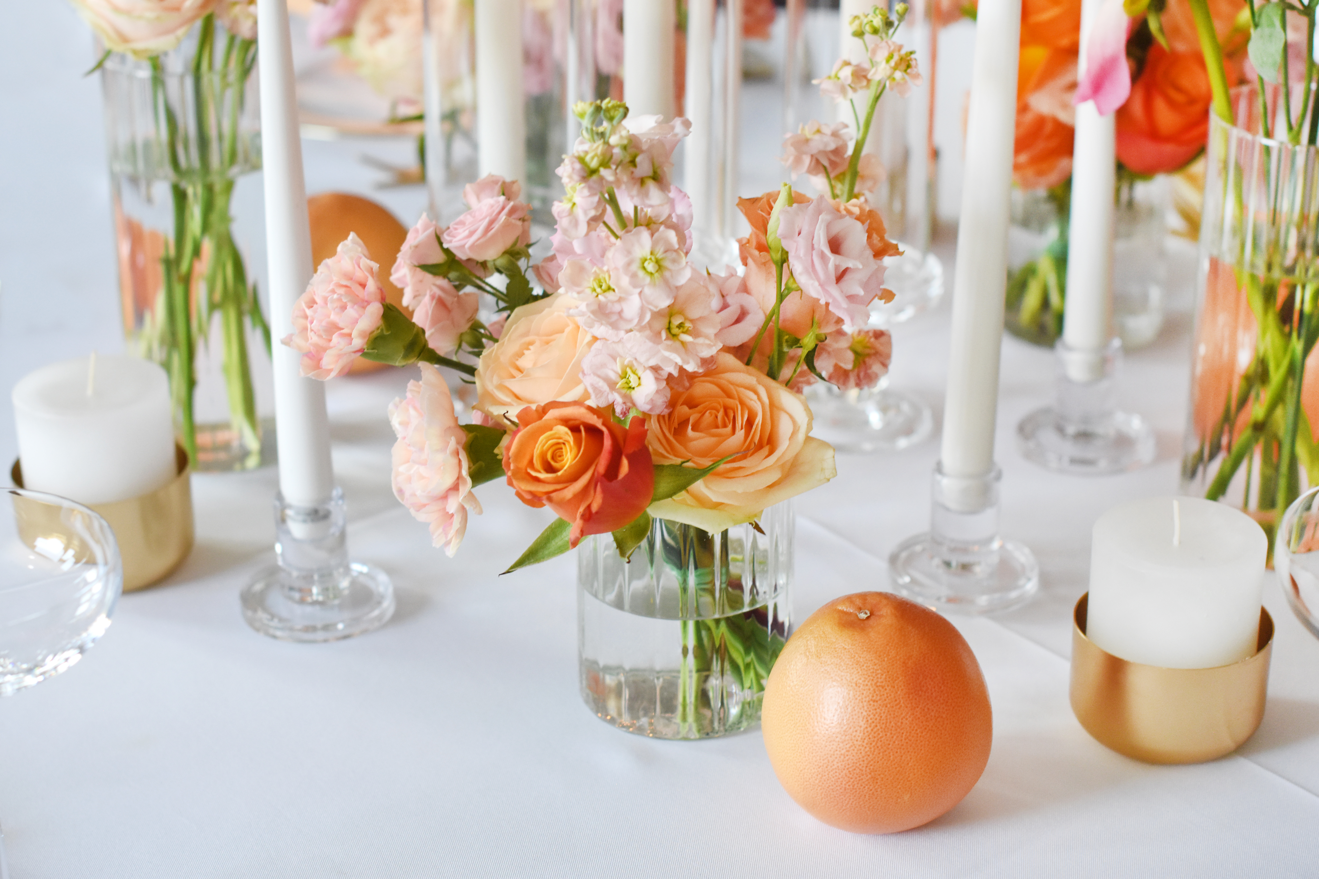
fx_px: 2748
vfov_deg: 18.2
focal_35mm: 75
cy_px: 440
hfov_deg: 27.0
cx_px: 660
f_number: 3.2
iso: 1000
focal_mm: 50
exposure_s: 1/100
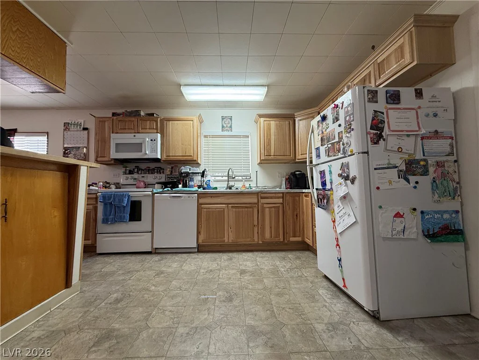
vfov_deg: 85.7
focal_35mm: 14
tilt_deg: +3.5
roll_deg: +0.8
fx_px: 194
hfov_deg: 102.1
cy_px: 180
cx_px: 240
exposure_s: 1/120
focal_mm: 2.22
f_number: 2.2
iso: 200
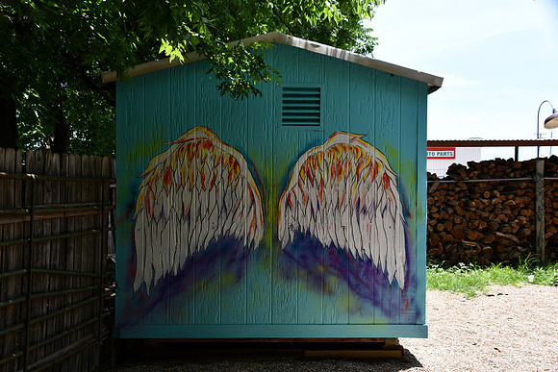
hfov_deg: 46.4
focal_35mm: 42
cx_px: 279
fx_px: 651
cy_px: 186
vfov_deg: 31.9
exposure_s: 1/250
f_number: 8
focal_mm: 28
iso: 200
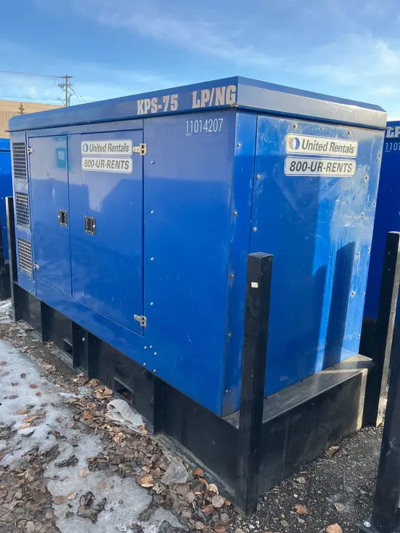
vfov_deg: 63.4
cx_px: 200
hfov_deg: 49.8
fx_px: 431
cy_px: 266
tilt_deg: -14.2
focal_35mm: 28
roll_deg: -0.7
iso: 32
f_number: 1.8
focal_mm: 3.99
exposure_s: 1/271
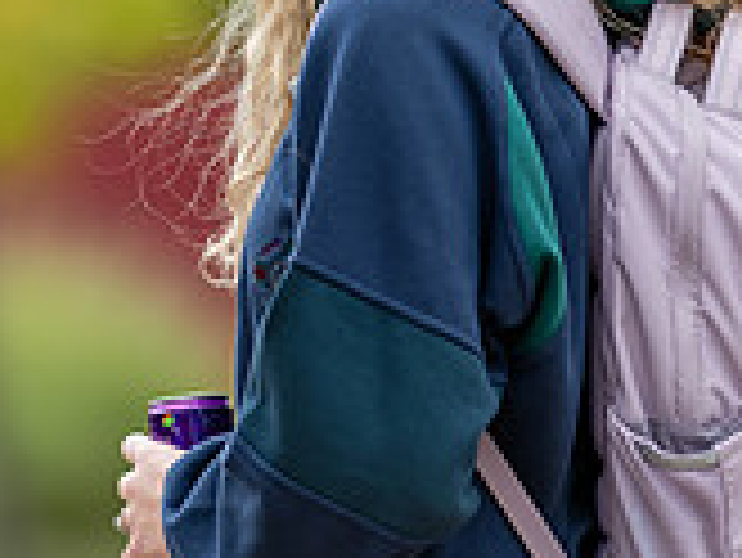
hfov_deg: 2.0
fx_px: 21751
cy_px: 56
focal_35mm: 1014
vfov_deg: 1.5
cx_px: 166
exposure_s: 1/500
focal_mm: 300
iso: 250
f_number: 3.5
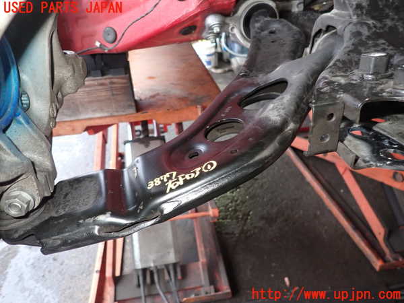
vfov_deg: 54.9
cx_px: 202
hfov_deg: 69.4
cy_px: 152
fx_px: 292
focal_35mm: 25
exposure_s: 1/30
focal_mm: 4.5
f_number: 2
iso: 250
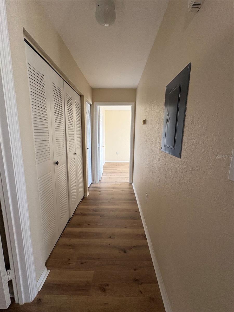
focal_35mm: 14
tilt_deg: -8.5
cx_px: 117
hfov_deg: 85.7
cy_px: 156
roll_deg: -1.1
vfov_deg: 102.1
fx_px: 126
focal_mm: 2.22
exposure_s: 1/99
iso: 125
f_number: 2.2
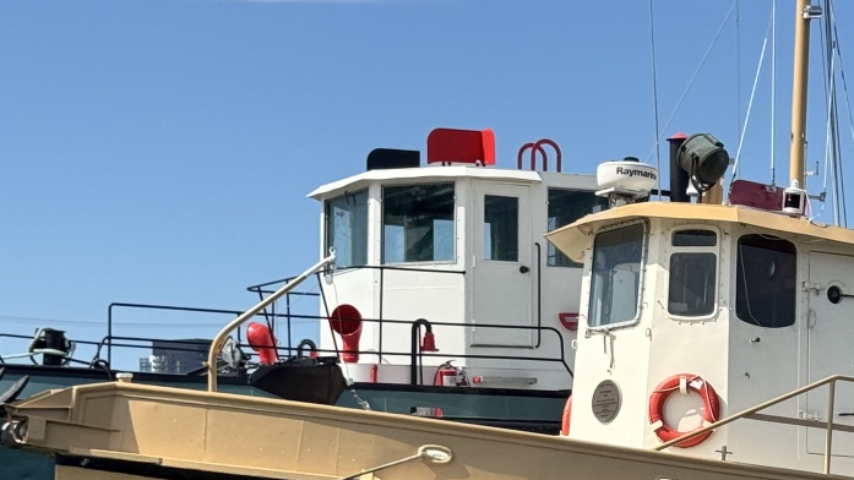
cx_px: 745
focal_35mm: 120
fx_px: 2717
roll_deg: +1.7
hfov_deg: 17.6
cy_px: 358
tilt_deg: +3.0
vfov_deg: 10.1
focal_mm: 6.76
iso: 64
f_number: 1.78
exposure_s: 1/6410
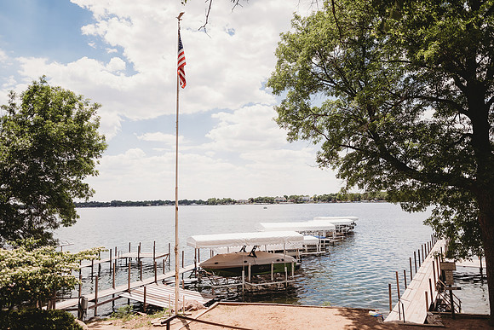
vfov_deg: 53.2
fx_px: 329
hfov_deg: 73.7
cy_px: 165
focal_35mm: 24
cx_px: 247
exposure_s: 1/4000
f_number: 2.2
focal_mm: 24
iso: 100
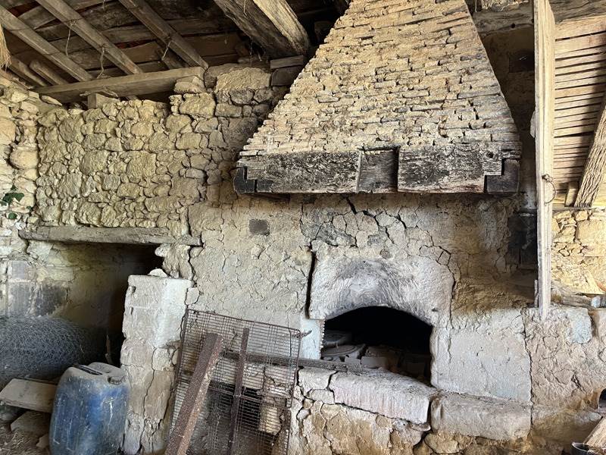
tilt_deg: +3.5
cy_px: 228
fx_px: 455
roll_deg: -2.9
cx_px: 303
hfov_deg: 67.3
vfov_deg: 53.1
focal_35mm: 26
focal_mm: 5.1
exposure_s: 1/60
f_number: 1.6
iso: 200
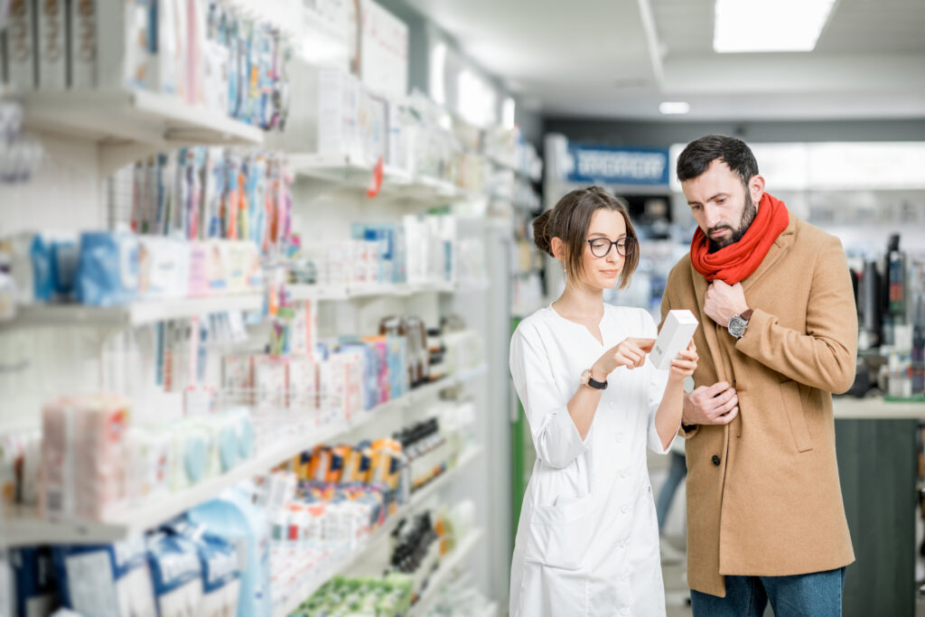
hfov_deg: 23.9
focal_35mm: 85
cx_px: 462
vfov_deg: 16.1
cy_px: 308
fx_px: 2184
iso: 500
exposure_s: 1/200
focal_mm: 85
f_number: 2.2
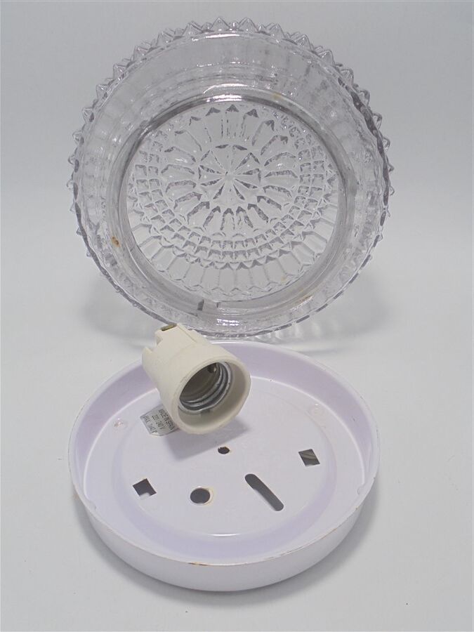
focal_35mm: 29
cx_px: 237
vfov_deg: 61.7
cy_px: 316
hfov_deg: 48.2
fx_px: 529
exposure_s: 1/80
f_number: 3.7
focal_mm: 5.3
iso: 100
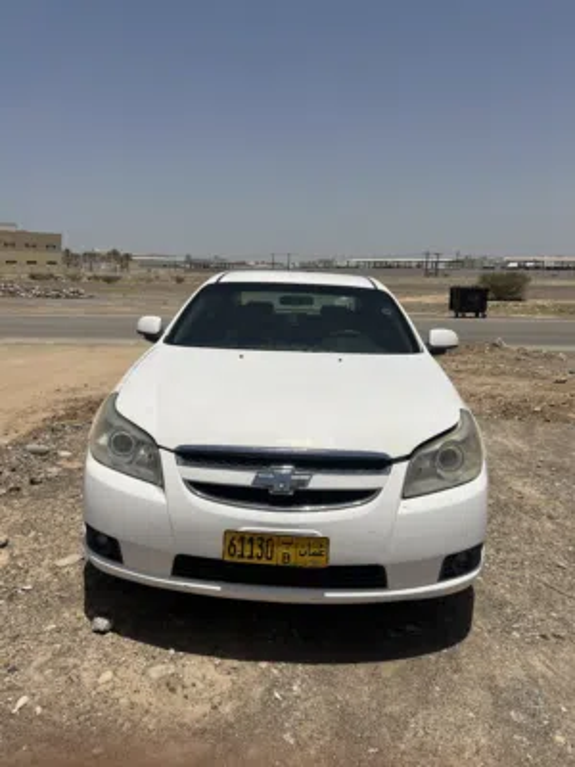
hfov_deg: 53.1
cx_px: 288
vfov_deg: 67.3
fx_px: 576
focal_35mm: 26
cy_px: 384
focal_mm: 5.7
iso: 50
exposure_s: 1/14286
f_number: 1.5
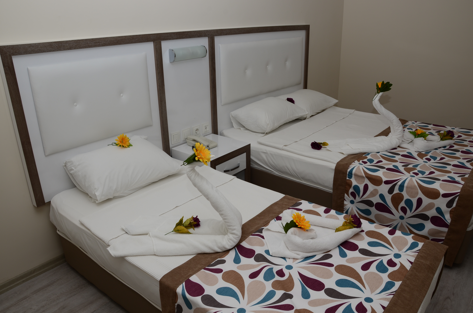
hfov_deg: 67.5
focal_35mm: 27
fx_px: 354
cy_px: 156
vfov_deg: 47.7
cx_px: 236
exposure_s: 1/100
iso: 100
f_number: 11
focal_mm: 18
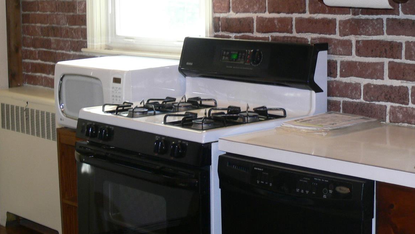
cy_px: 63
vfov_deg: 16.5
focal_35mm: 73
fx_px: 803
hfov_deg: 28.9
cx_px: 245
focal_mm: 8
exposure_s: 1/30
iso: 100
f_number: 2.8
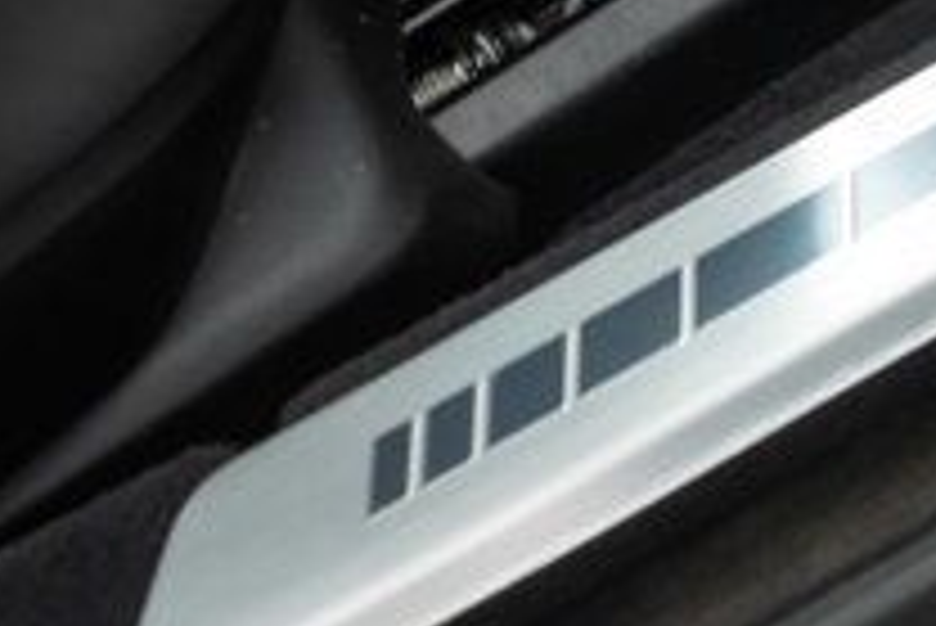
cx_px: 1548
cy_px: -308
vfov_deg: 6.6
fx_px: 5386
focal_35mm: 207
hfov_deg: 9.6
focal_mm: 28
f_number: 3.2
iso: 640
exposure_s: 1/40
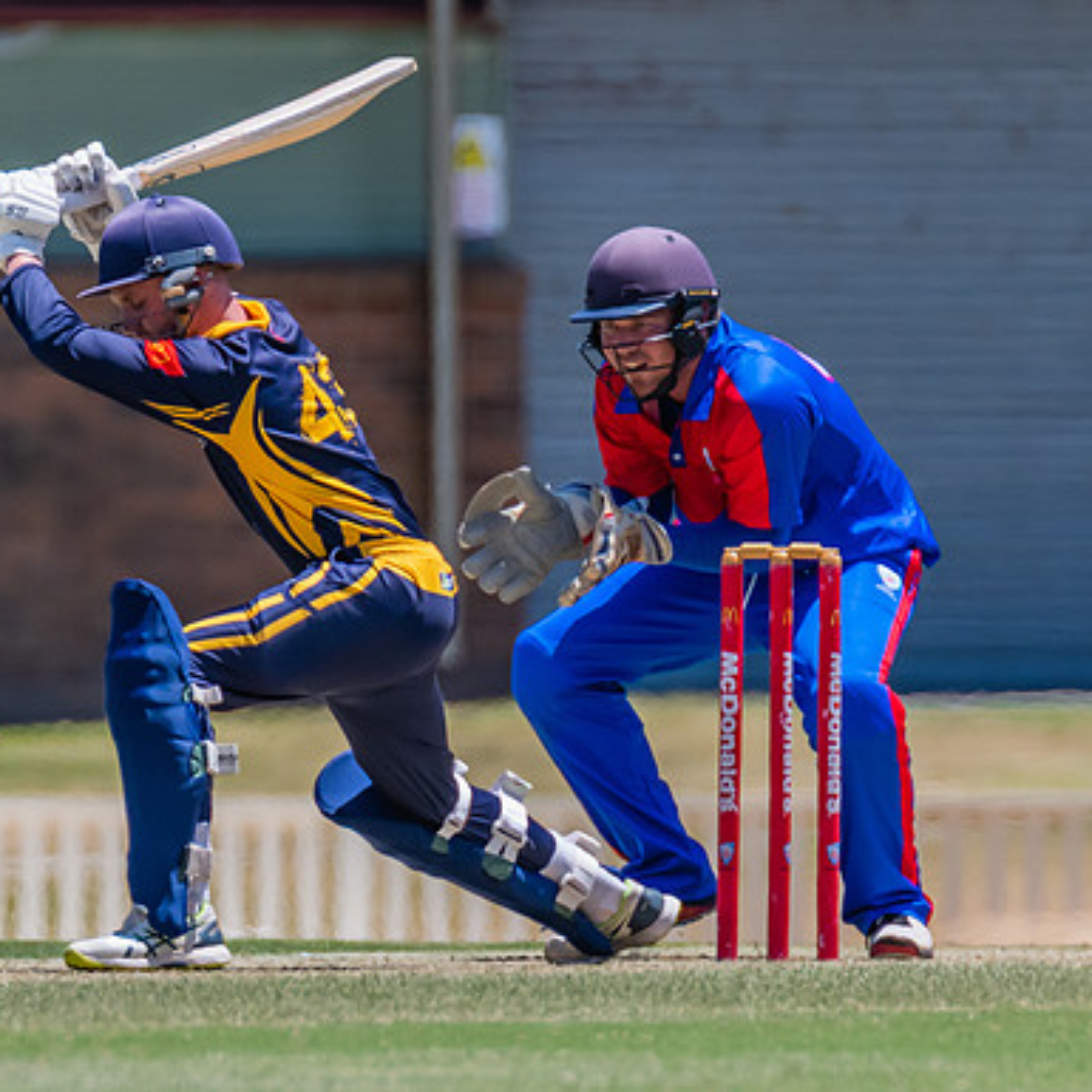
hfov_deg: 1.2
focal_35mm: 1474
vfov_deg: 1.2
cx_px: 450
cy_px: 488
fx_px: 52608
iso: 640
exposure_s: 1/2000
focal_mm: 600
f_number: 7.1
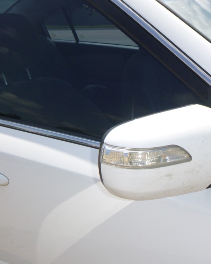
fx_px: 320
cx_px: 174
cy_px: 158
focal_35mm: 41
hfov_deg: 35.1
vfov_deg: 44.6
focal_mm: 4.5
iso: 100
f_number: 3.9
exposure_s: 1/640
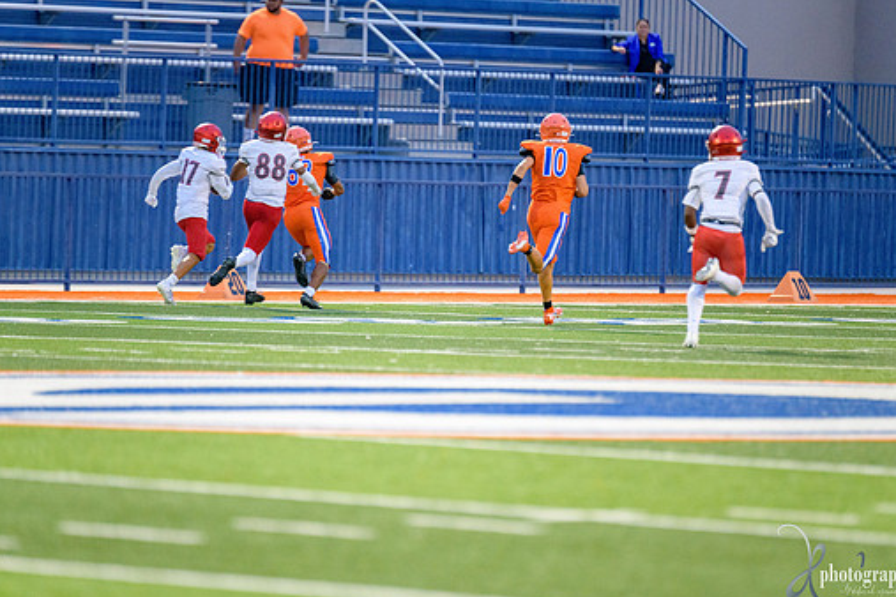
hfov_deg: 6.0
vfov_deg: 4.0
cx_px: 454
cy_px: 312
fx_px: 8536
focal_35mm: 343
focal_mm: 300
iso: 2800
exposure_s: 1/800
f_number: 2.8
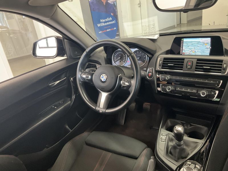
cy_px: 86
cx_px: 114
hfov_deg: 61.7
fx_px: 191
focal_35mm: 29
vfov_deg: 48.2
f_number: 1.8
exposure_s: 1/40
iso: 250
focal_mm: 3
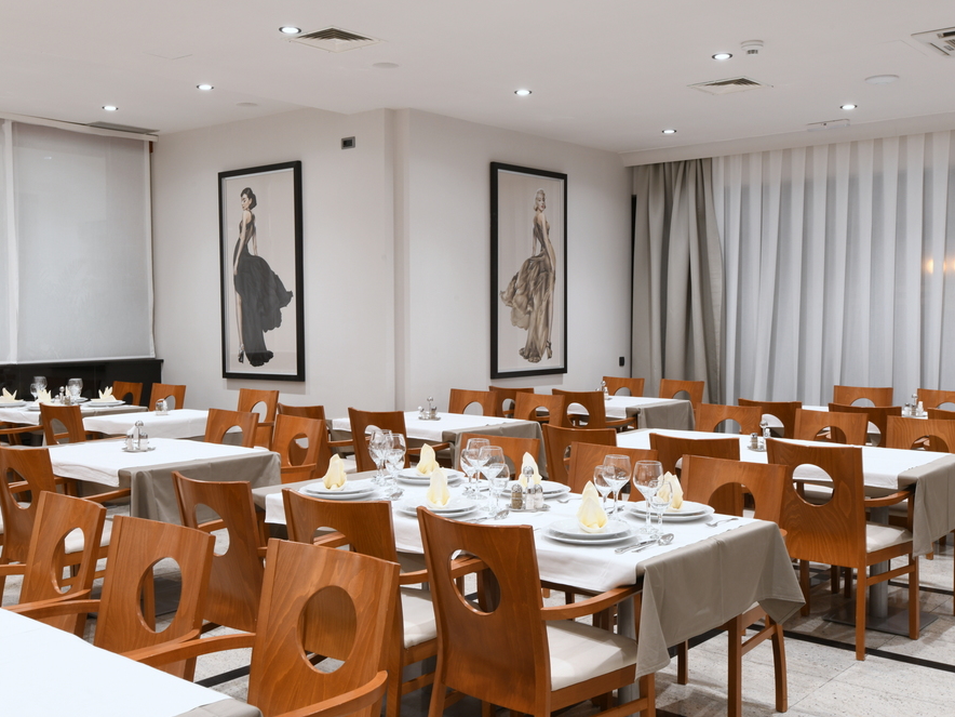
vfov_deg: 36.8
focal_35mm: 39
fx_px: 1076
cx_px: 480
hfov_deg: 47.9
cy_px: 363
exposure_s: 1
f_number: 16
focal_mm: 35
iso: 200
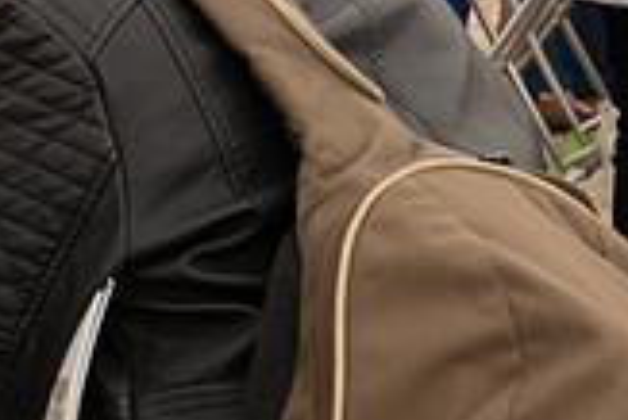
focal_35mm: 176
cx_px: -205
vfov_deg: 7.8
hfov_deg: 11.4
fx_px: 3073
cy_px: 180
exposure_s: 1/320
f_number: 8
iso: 1000
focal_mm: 48
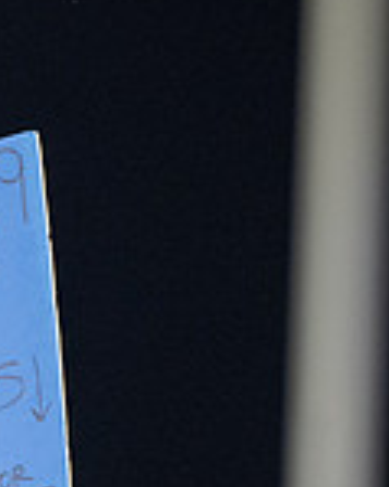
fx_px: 9767
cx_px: -170
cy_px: 610
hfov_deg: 2.3
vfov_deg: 2.9
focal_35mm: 678
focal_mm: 185
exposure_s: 1/400
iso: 4500
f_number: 4
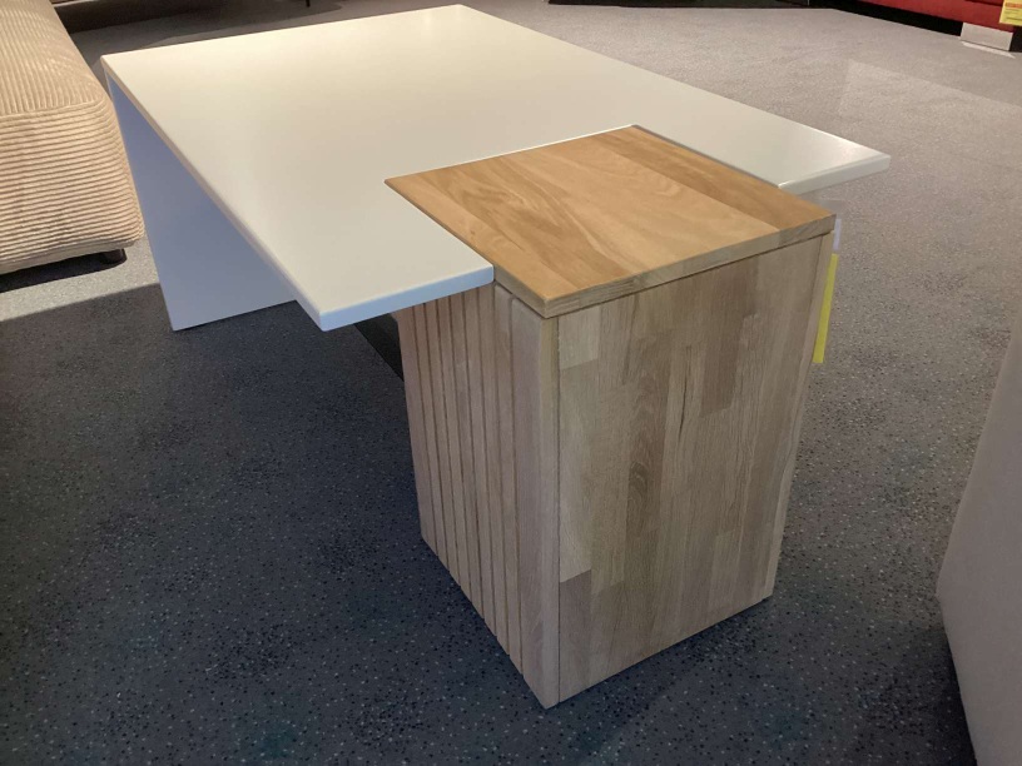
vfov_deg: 45.4
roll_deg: +1.3
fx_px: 915
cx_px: 511
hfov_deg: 58.4
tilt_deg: -33.1
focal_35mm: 31
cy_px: 383
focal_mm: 3.3
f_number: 2.4
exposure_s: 1/50
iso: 320
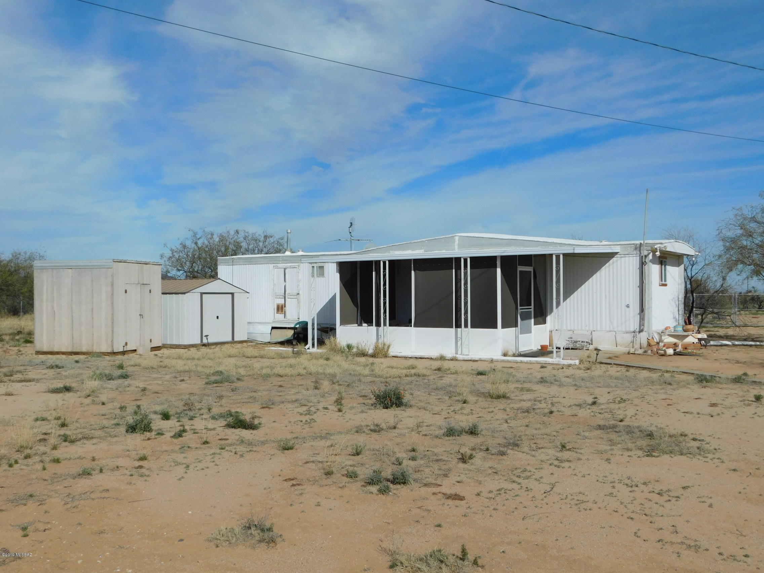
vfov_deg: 39.7
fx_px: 795
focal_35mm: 36
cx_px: 382
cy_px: 286
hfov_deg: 51.4
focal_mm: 6.3
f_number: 7
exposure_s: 1/800
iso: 125
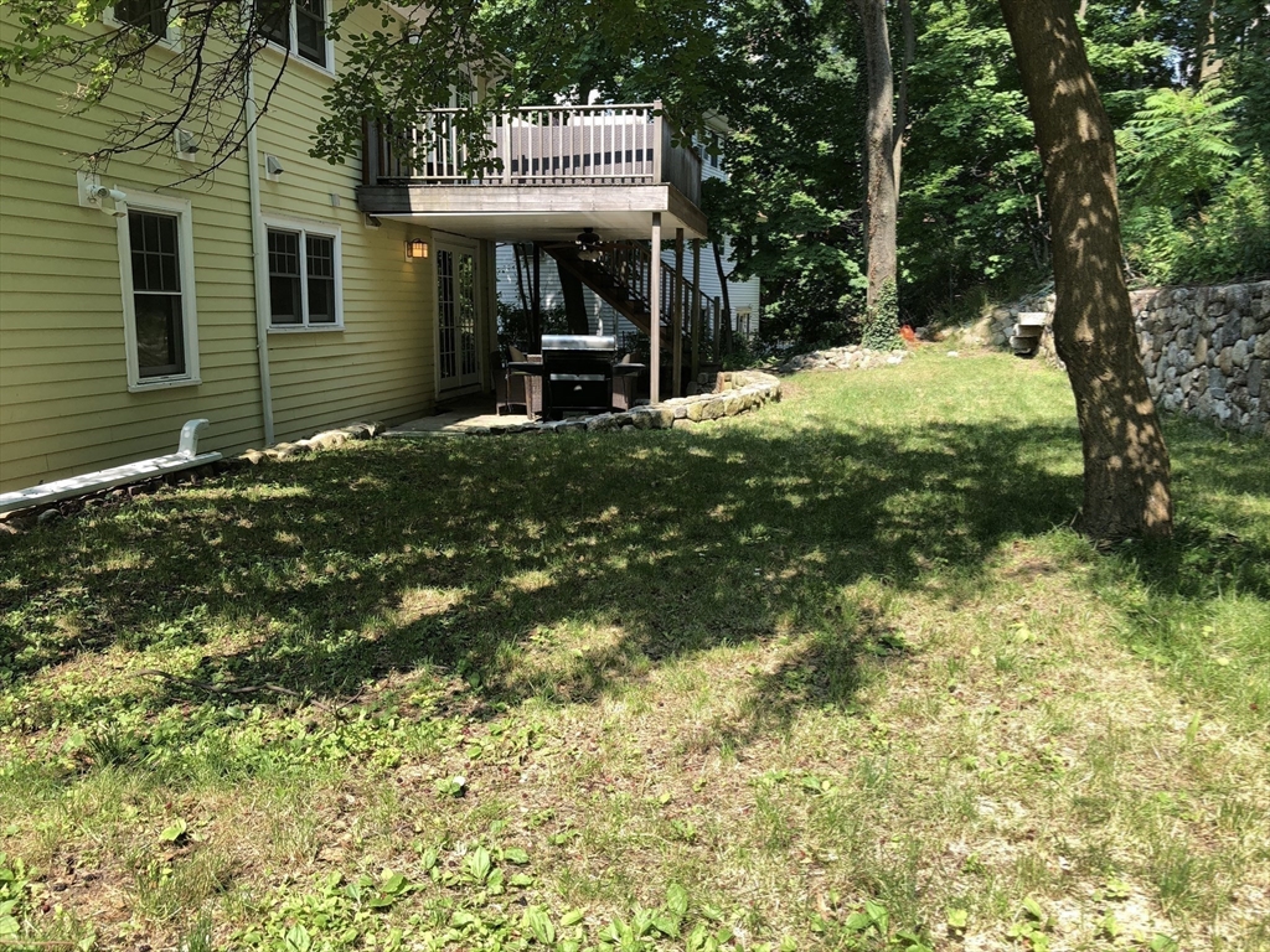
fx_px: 1027
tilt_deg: -9.9
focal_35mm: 28
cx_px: 635
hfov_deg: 63.4
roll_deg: -0.1
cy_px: 476
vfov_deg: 49.7
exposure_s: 1/432
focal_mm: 4
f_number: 1.8
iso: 20
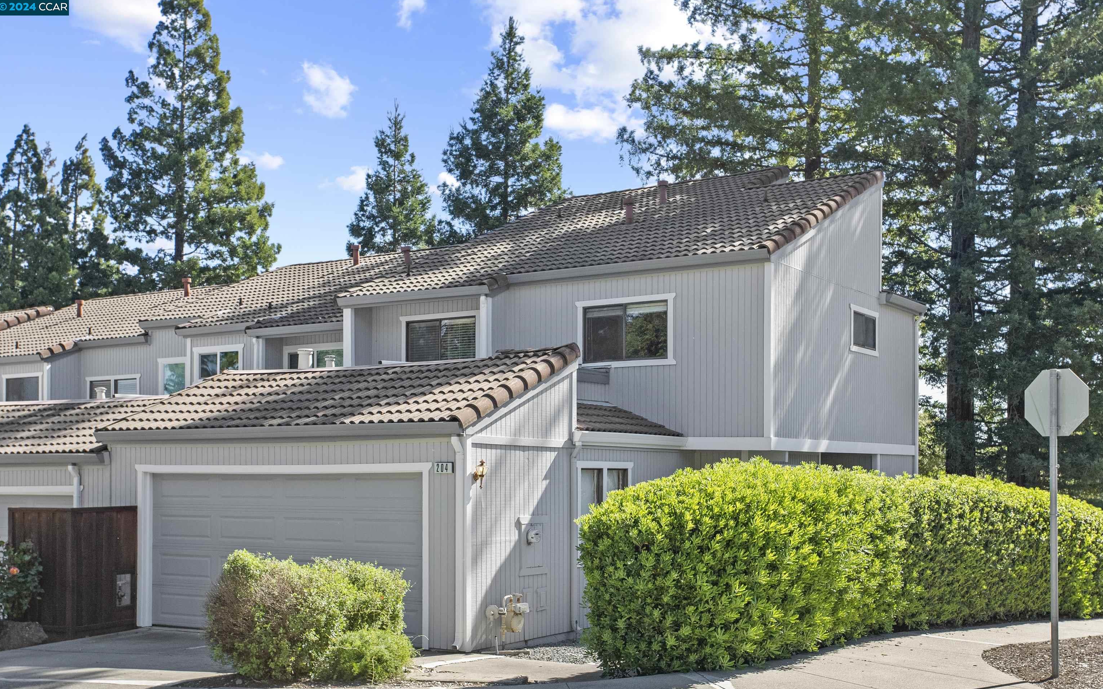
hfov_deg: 48.2
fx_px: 1232
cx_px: 551
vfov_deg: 31.2
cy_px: 367
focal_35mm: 41
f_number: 9
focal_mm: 40
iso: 800
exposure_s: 1/800
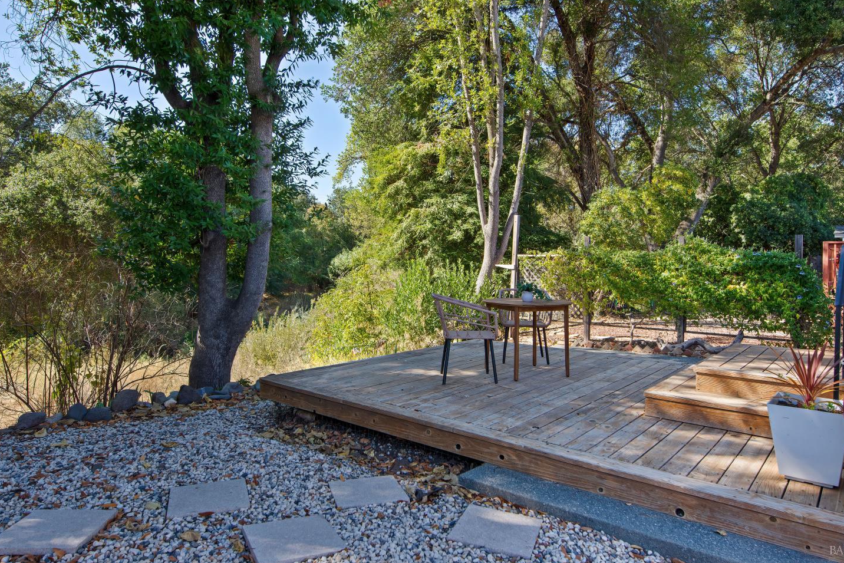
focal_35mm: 22
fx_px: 516
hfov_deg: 78.6
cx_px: 436
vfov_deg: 57.2
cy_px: 276
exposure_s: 1/125
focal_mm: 14
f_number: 5.6
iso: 100
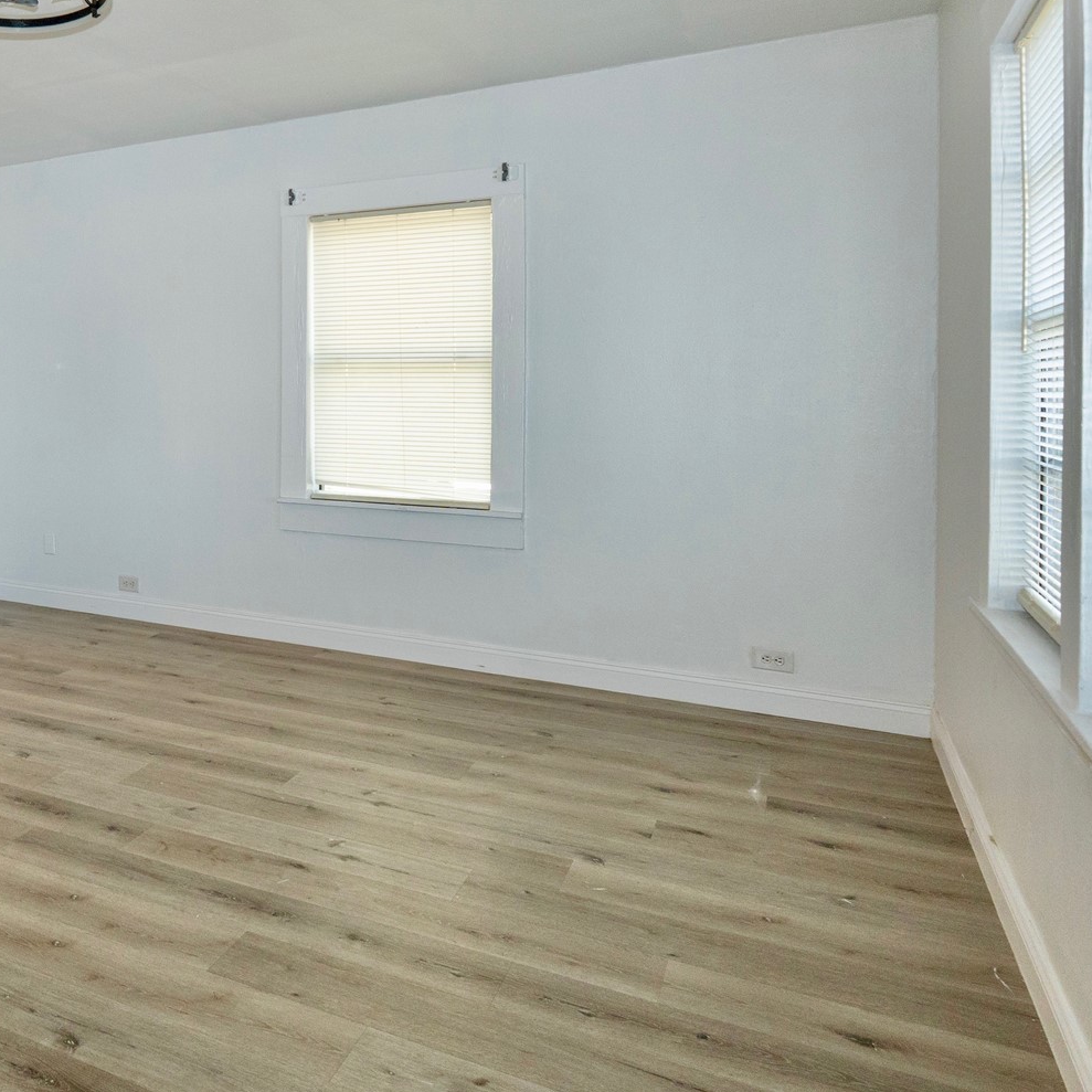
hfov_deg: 50.3
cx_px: 93
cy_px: 491
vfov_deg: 57.2
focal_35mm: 28
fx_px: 999
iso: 640
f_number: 4
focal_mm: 10
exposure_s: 1/160
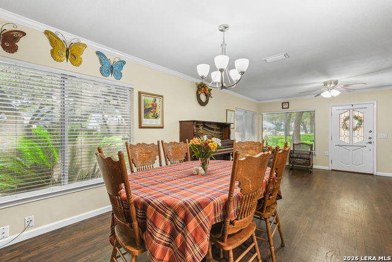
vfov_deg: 77.4
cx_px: 196
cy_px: 131
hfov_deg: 100.4
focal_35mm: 15
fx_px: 163
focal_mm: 10
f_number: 5
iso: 125
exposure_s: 1/2
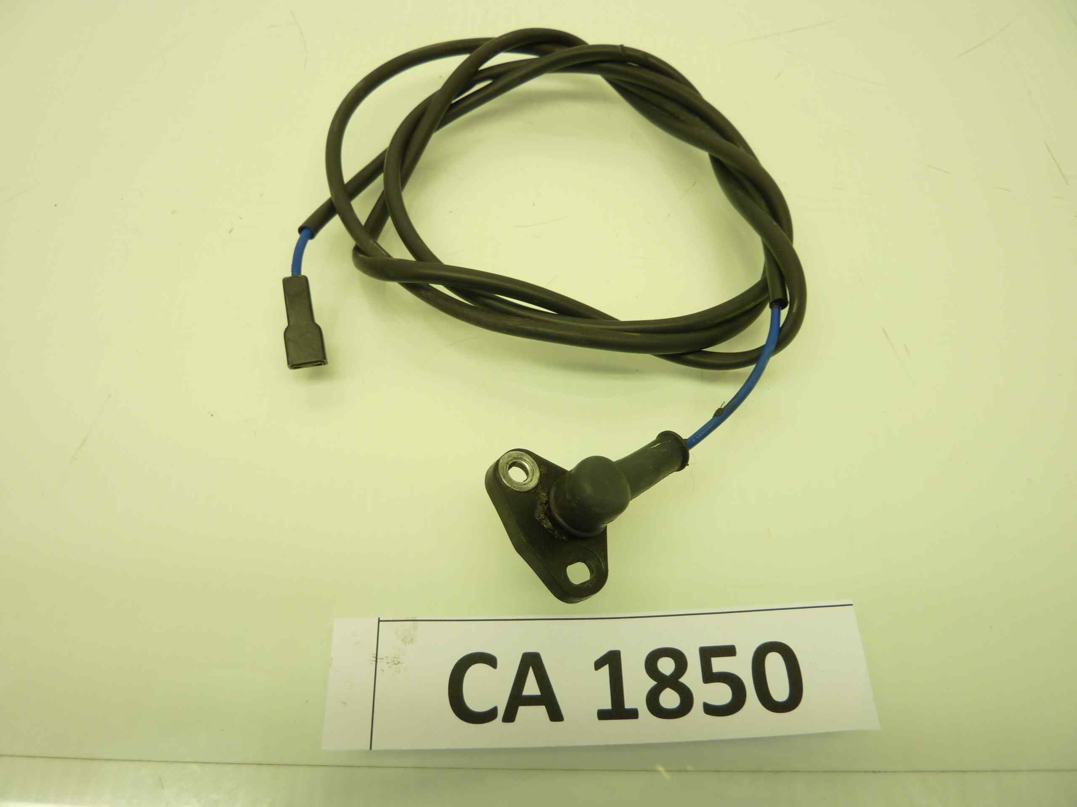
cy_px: 404
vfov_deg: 54.9
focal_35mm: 25
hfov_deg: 69.4
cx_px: 538
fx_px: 778
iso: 80
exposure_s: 1/30
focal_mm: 4.1
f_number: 3.3
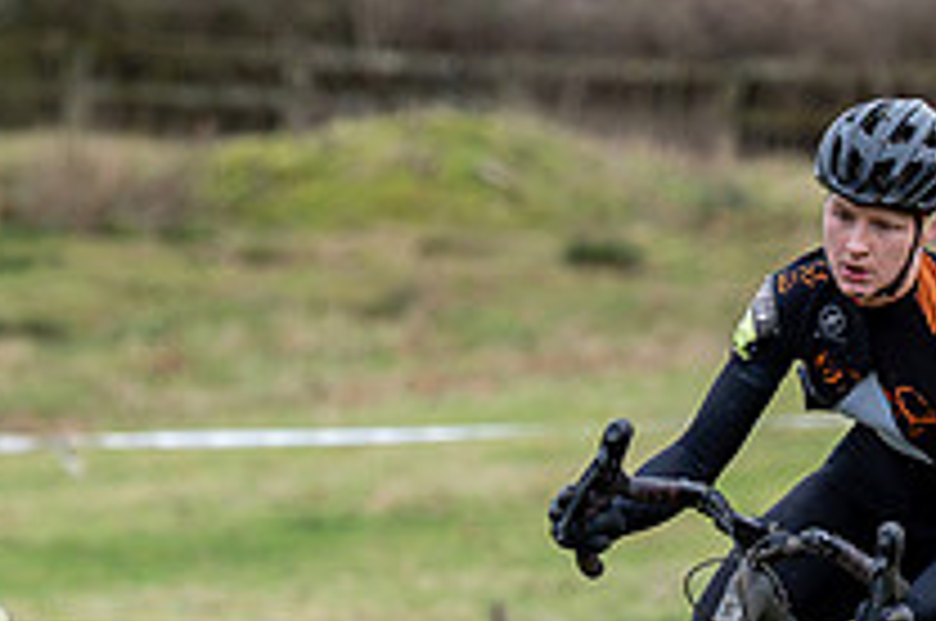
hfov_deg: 3.6
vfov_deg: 2.4
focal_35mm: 576
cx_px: 812
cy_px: 365
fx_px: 14953
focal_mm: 139
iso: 1250
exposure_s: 1/1000
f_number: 3.2
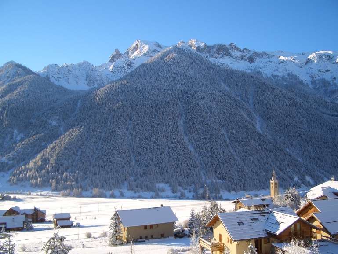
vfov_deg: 40.7
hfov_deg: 52.6
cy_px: 127
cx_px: 169
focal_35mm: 35
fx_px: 342
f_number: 4.3
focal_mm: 5.8
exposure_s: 1/250
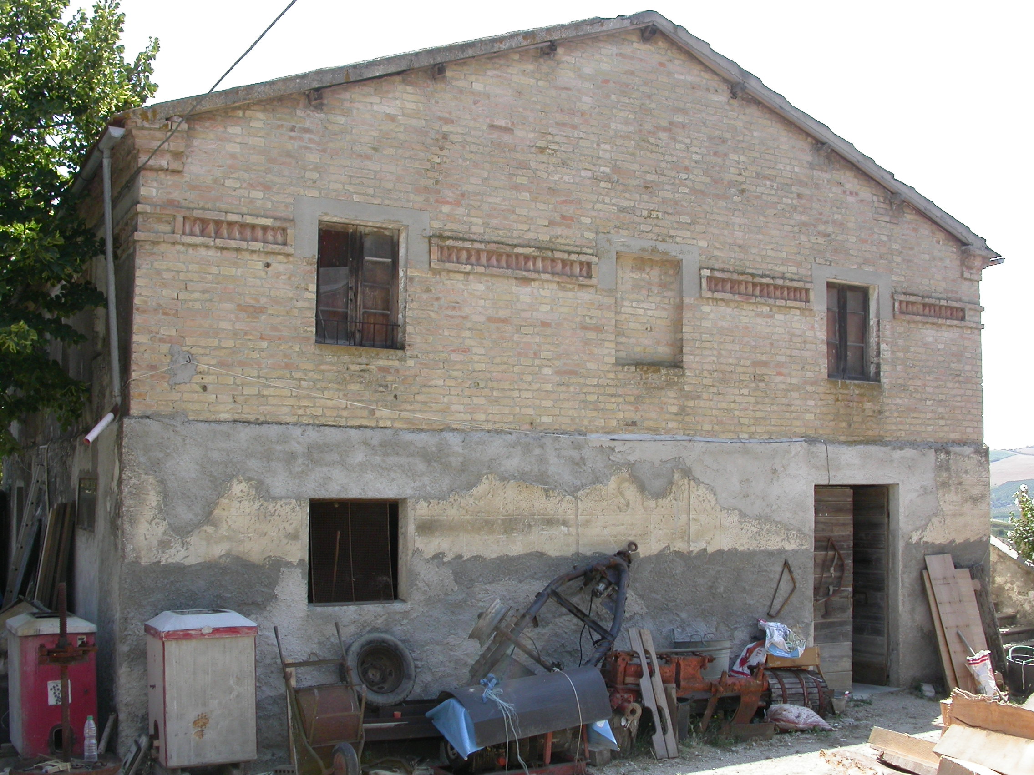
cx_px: 517
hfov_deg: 49.0
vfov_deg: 37.7
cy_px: 388
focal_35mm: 38
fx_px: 1135
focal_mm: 7.85
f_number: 6
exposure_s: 1/197
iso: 100
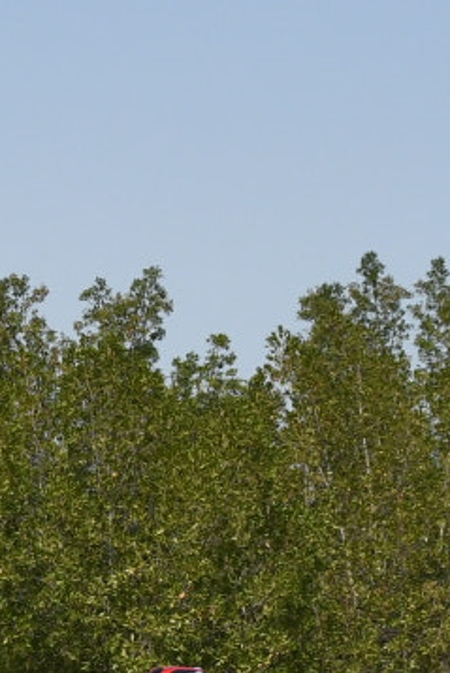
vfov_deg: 7.9
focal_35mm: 258
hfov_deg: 5.3
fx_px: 4832
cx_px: -70
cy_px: 743
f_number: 4.5
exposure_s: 1/5000
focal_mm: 38
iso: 500
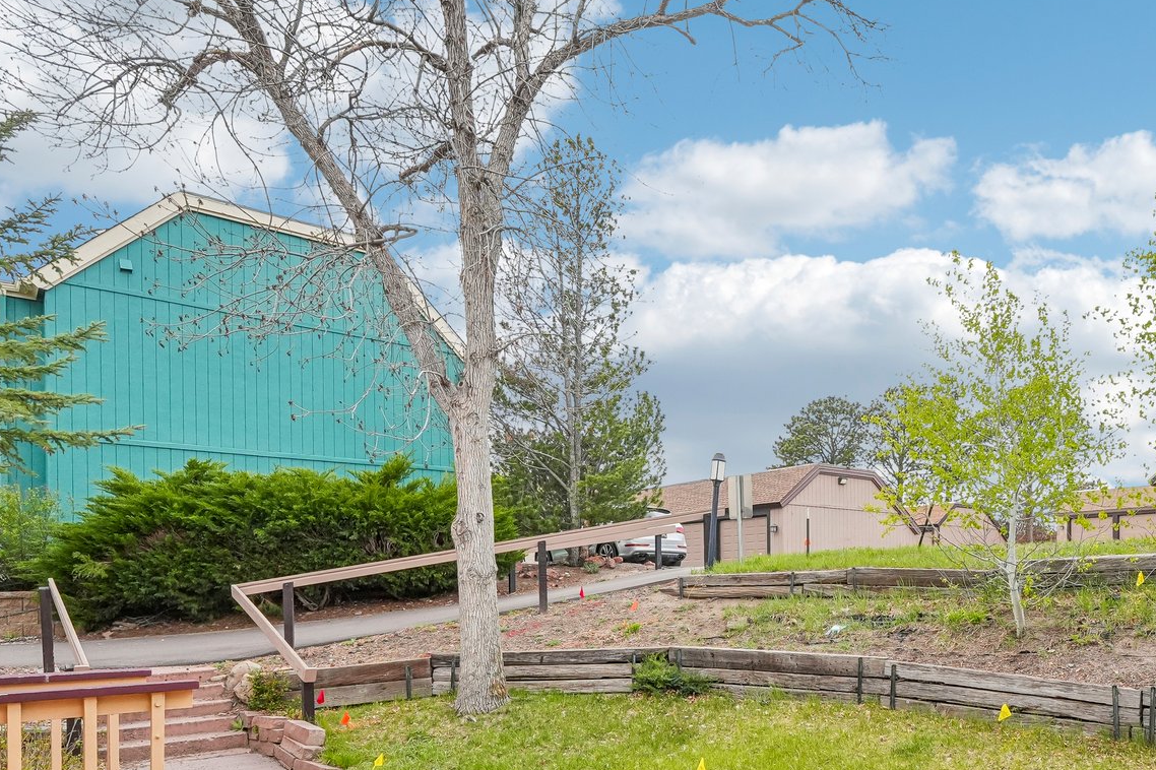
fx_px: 867
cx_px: 806
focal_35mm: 27
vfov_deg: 46.1
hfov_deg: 64.9
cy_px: 581
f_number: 8
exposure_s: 1/400
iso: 800
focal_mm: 10
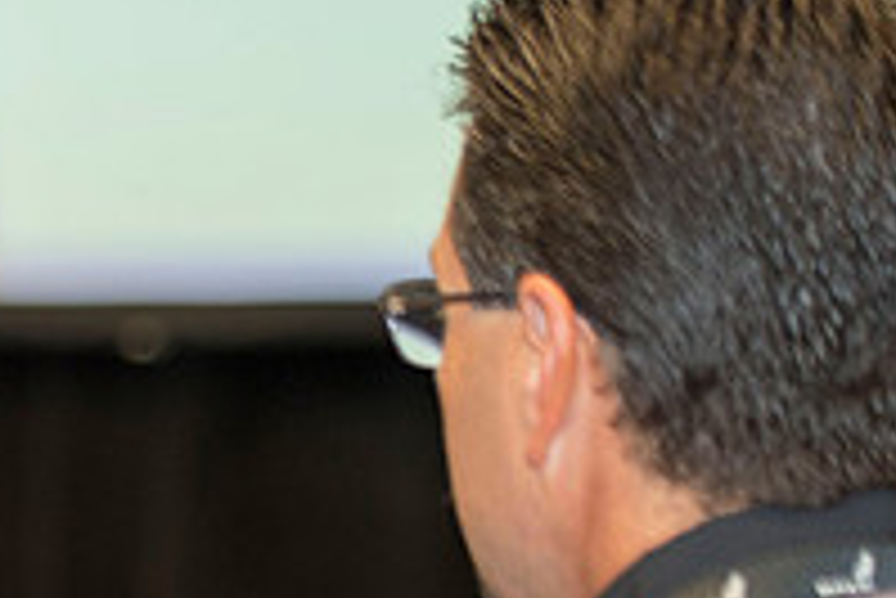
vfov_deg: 4.7
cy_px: 818
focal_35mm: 291
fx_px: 7248
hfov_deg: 7.0
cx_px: -239
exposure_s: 1/160
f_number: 2.8
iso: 1600
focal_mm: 100
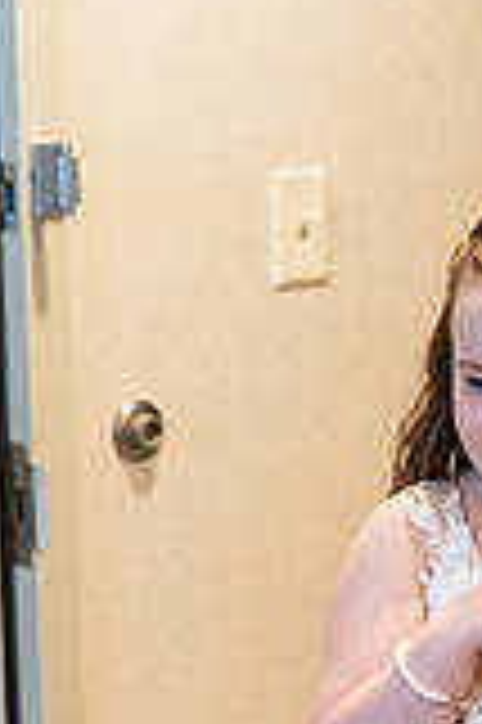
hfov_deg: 6.9
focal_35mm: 196
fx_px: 3945
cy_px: 517
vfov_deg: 10.5
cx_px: 653
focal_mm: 70
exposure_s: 1/320
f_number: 2.8
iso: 2000
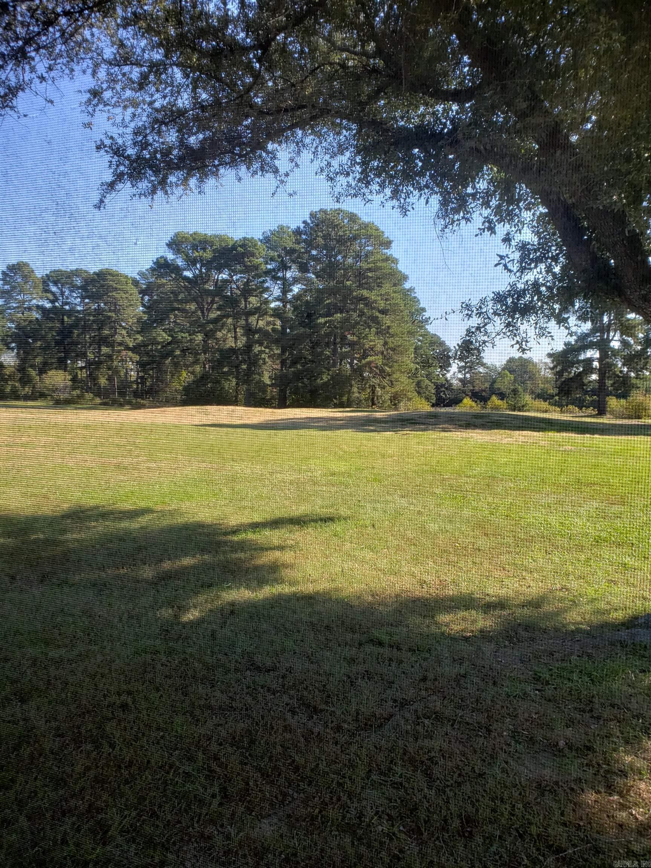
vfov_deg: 67.3
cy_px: 434
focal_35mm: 26
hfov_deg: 53.1
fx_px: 652
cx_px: 326
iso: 50
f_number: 2.4
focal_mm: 4.3
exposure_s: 1/342
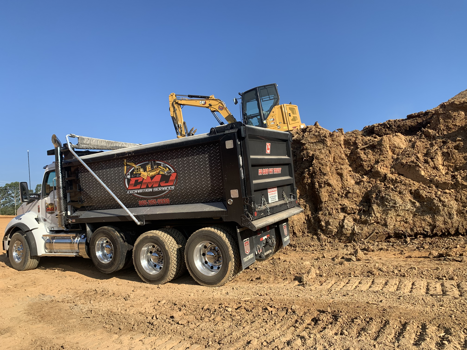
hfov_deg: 67.3
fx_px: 351
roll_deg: +3.4
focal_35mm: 26
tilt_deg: +8.3
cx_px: 234
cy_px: 175
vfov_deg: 53.1
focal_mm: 4.25
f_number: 1.8
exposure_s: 1/1718
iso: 25
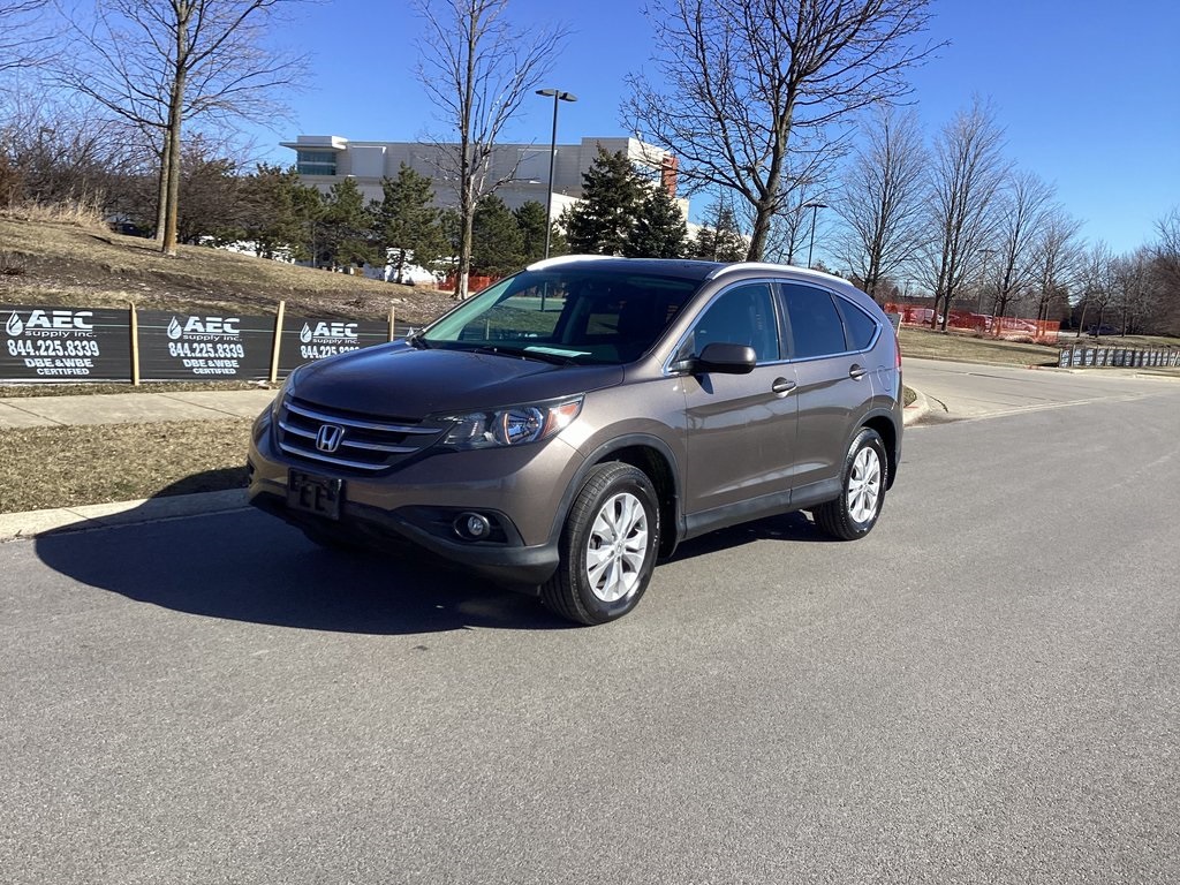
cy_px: 442
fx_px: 1057
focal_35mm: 31
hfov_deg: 58.4
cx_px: 590
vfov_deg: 45.4
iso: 25
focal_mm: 3.3
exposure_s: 1/1116
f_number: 2.4
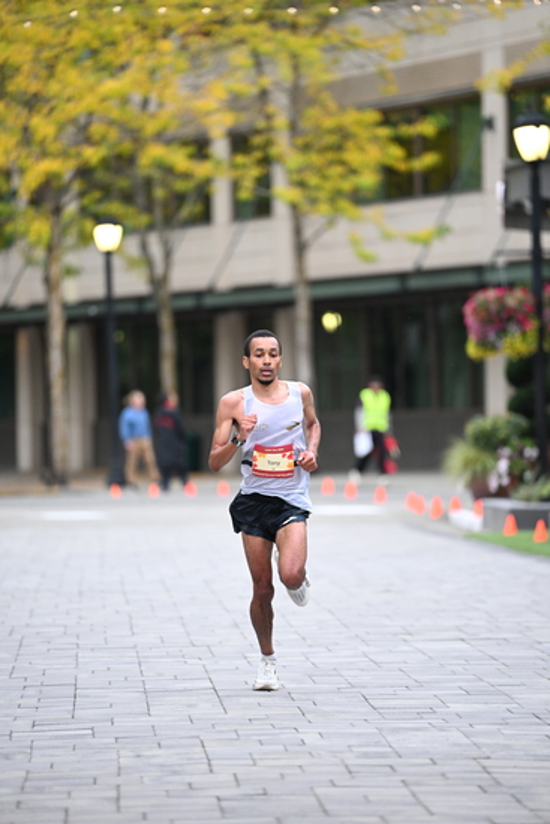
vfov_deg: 10.3
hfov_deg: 6.9
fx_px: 4580
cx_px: 275
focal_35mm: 200
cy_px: 412
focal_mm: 200
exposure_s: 1/640
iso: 1600
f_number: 2.8
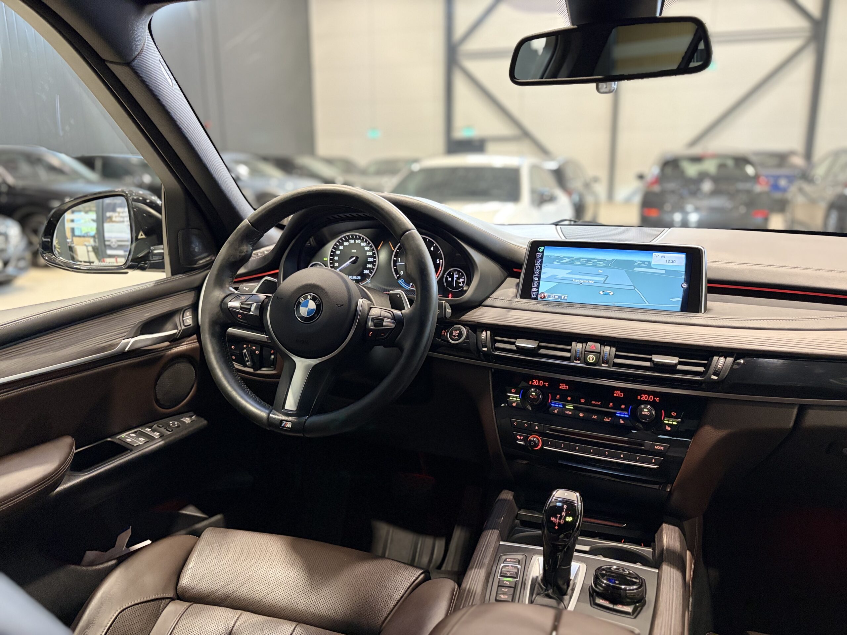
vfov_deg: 53.1
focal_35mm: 26
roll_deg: +0.3
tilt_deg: -13.5
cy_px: 318
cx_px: 424
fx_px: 636
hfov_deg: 67.3
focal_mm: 5.96
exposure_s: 1/53
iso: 320
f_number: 1.6
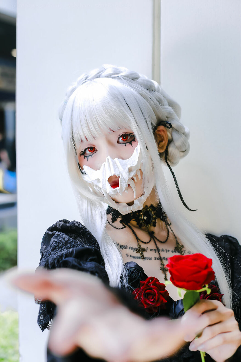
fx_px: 492
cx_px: 120
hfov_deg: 27.5
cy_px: 181
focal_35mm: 49
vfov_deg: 40.3
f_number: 3.2
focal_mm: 50
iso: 200
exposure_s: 1/200
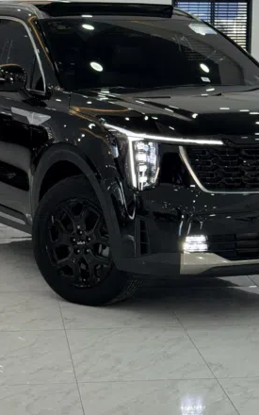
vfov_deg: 27.8
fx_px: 836
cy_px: 211
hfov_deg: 17.6
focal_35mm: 74
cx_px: 138
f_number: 1.78
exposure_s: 1/100
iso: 64
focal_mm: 6.76
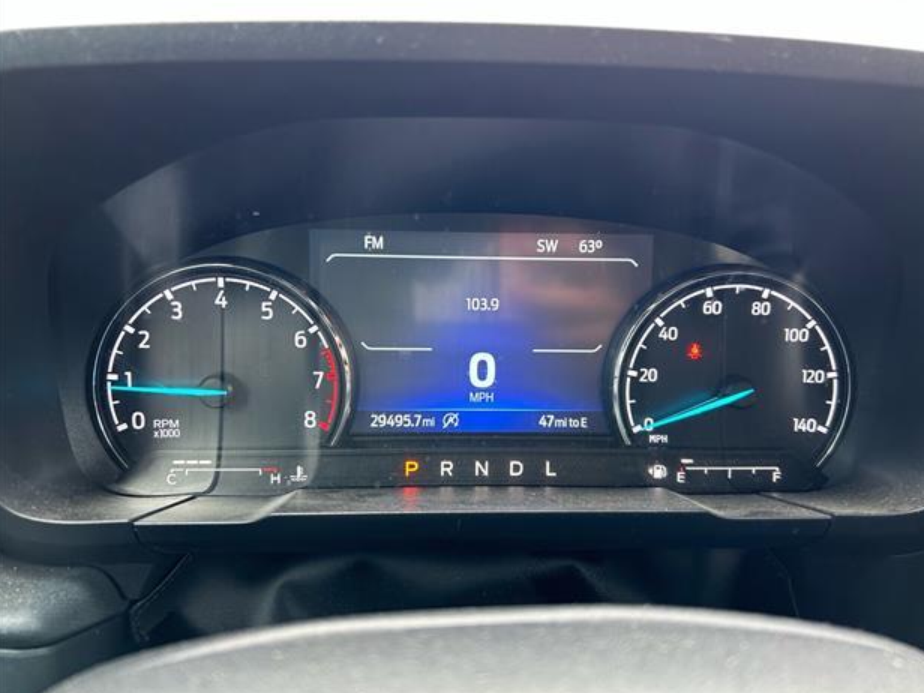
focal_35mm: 27
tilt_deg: -15.6
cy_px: 339
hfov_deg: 65.3
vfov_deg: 51.4
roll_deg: -0.7
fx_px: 721
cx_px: 476
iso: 125
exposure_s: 1/79
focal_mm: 5.7
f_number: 1.5
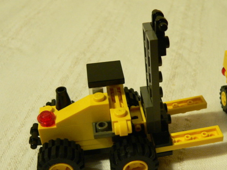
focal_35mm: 52
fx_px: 341
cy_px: 113
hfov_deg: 36.7
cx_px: 132
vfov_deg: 27.8
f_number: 2.8
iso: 200
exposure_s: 1/6
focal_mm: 6
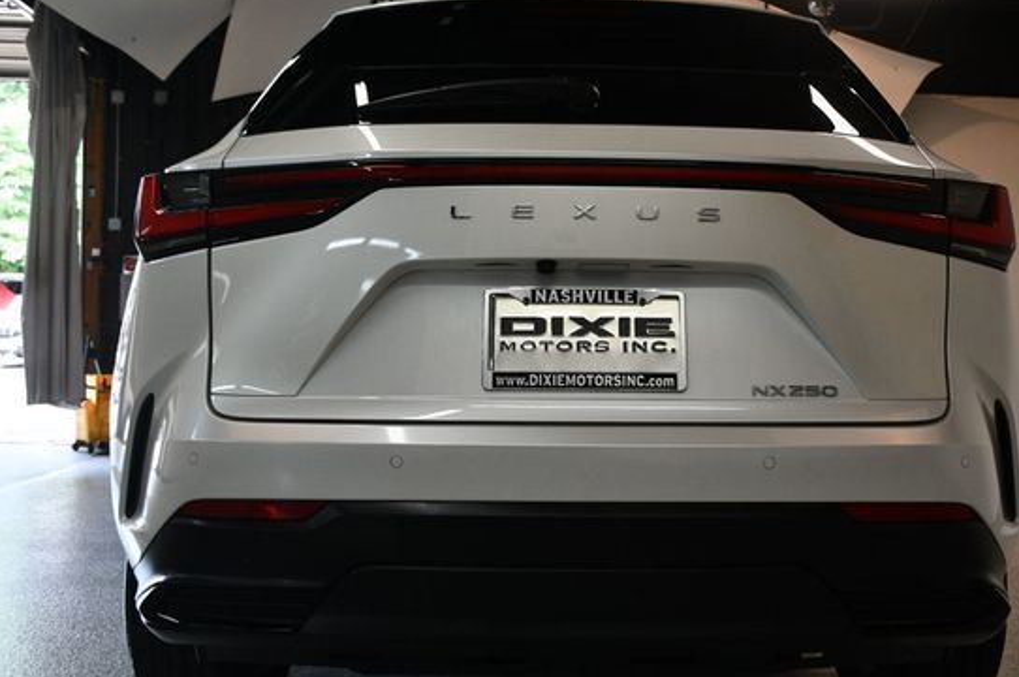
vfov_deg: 34.1
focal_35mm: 39
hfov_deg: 49.5
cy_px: 327
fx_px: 1103
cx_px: 570
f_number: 3.5
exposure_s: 1/200
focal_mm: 22
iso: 800
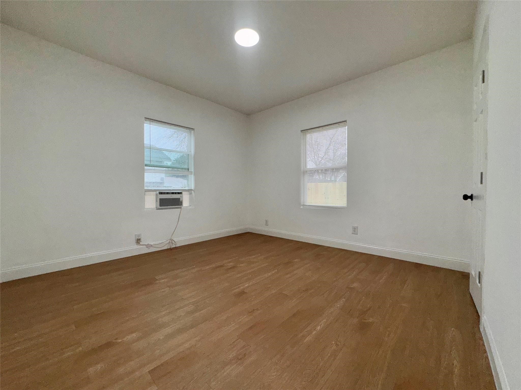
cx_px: 260
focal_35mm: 14
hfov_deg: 102.1
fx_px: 211
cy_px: 195
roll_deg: +0.7
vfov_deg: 85.7
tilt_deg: -0.8
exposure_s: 1/122
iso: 64
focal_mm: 2.22
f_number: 2.2
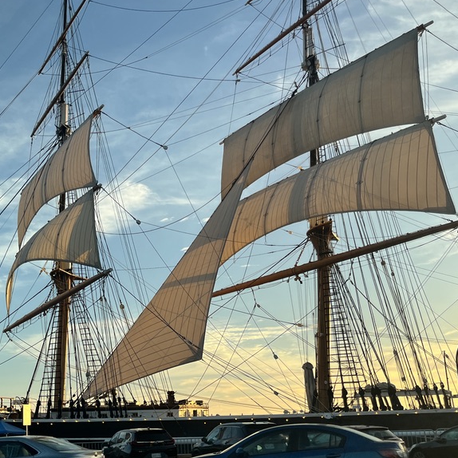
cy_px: 283
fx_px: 614
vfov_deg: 40.7
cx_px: 140
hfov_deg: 40.2
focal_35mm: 41
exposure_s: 1/1086
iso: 50
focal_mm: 5.1
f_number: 1.6
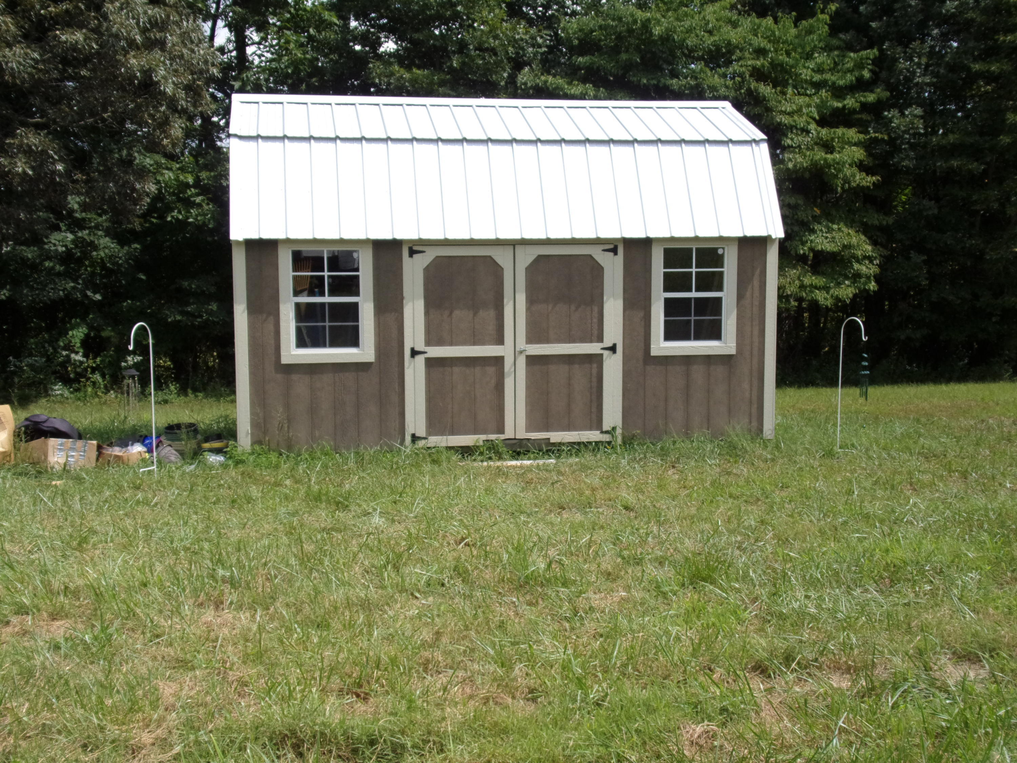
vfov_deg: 36.8
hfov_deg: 47.9
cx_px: 508
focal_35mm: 39
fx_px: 1146
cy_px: 382
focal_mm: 7
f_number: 3.9
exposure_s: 1/550
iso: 80
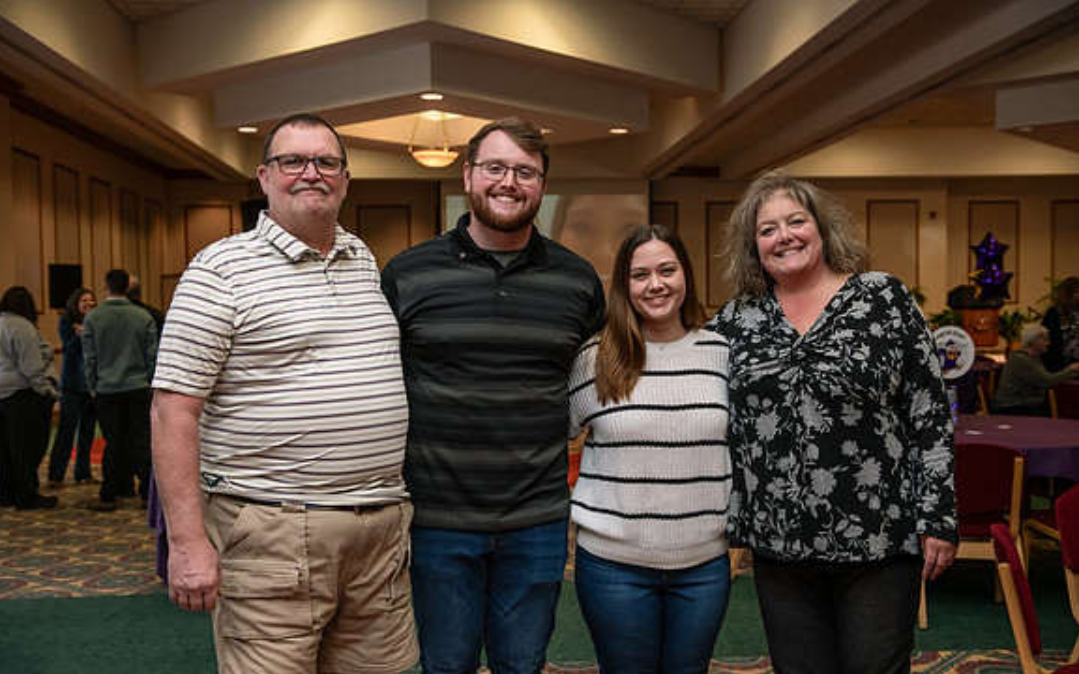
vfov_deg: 32.8
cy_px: 347
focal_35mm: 39
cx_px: 538
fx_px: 1147
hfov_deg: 50.4
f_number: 4
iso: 1600
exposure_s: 1/160
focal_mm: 38
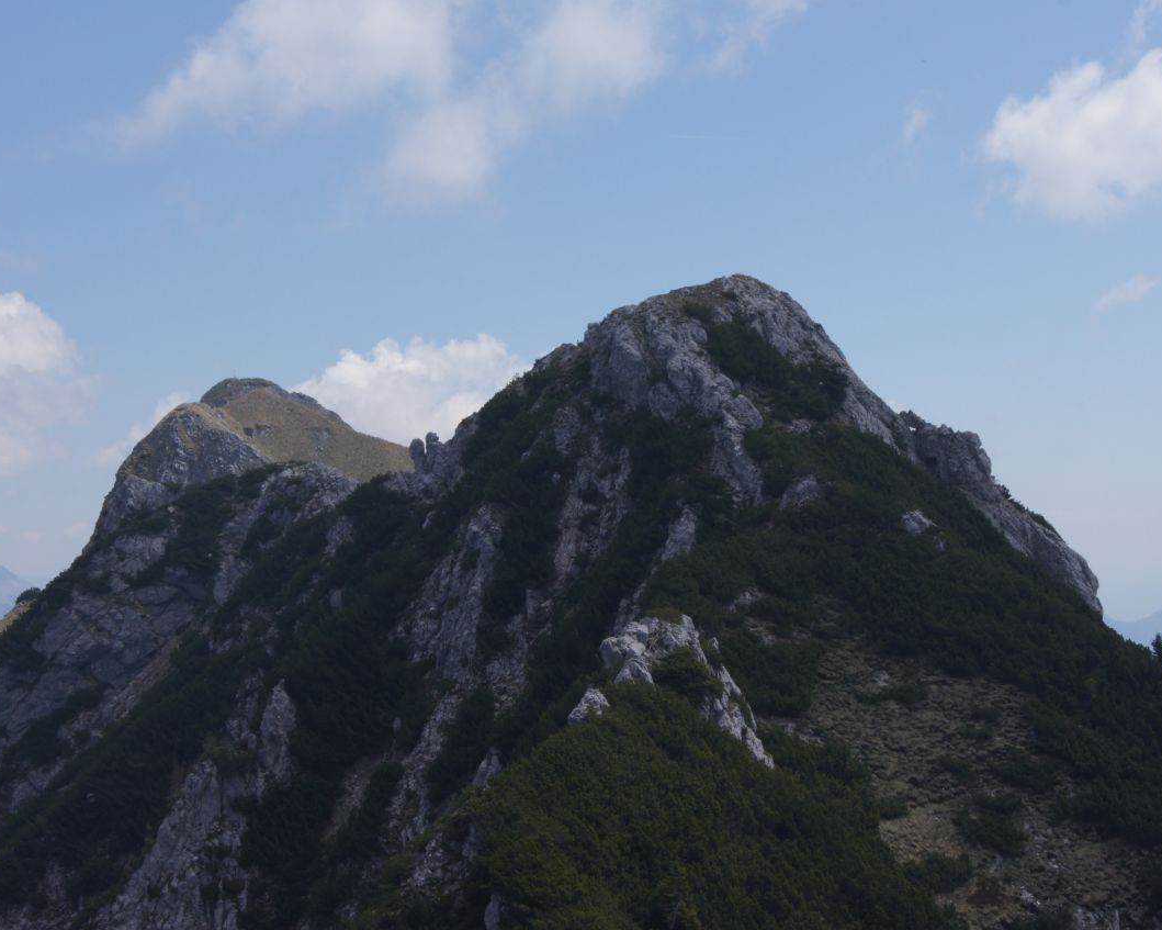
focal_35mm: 85
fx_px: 2923
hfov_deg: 22.5
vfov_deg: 18.1
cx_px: 564
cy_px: 466
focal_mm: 50
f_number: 16
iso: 200
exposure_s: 1/200
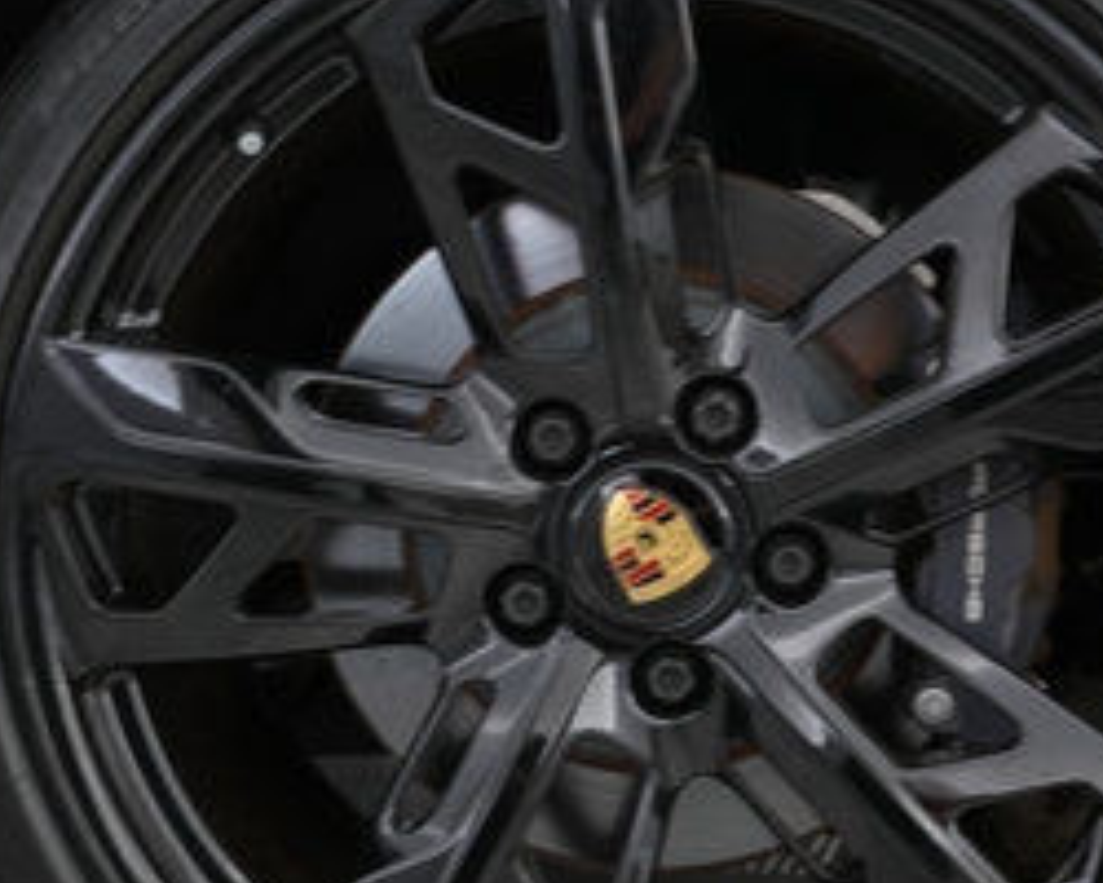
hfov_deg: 31.3
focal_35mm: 60
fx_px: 1959
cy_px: 508
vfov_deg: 25.4
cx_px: 675
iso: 640
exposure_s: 1/13
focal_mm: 25
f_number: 4.5
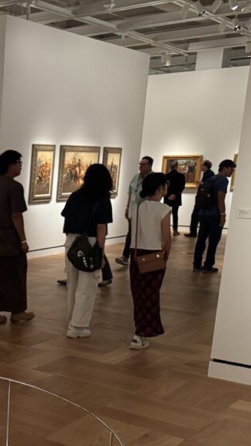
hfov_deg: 19.0
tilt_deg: -15.0
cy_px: 337
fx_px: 639
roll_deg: -0.8
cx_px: -146
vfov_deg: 37.5
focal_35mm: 54
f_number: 1.78
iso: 800
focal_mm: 6.76
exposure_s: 1/60
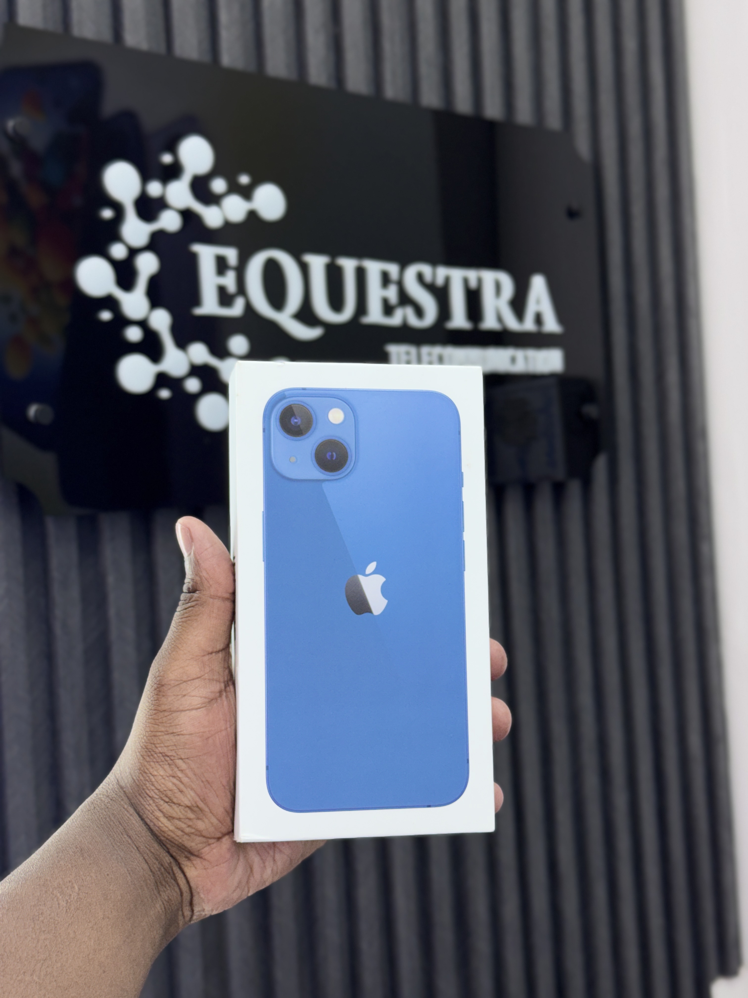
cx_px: 374
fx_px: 1383
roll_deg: +4.4
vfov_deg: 39.7
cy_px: 499
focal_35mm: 48
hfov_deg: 30.3
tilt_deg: +0.2
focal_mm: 6.76
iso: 64
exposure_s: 1/100
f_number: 1.78
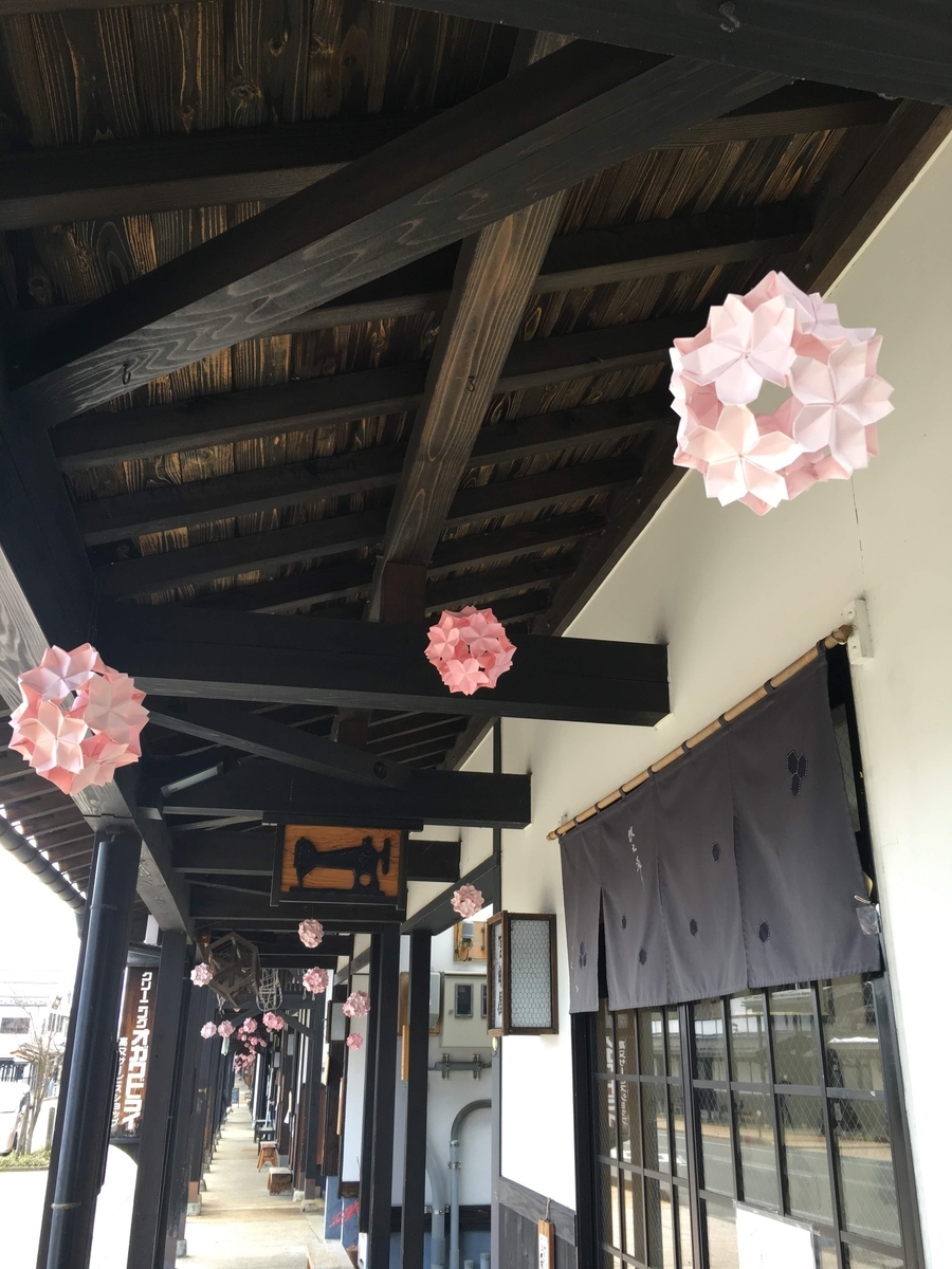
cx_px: 476
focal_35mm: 29
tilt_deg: +21.7
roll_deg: +1.1
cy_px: 634
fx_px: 1063
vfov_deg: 61.7
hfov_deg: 48.2
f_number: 2.2
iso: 40
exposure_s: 1/120
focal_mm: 4.15
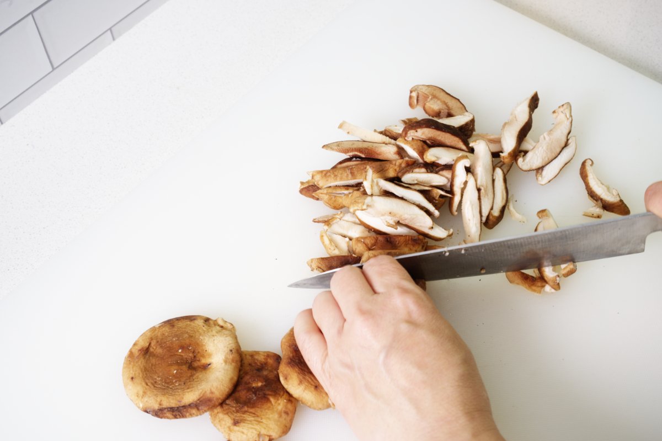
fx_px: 919
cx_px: 331
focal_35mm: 50
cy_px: 220
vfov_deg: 27.0
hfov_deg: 39.6
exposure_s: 1/2
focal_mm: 50
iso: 200
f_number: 11
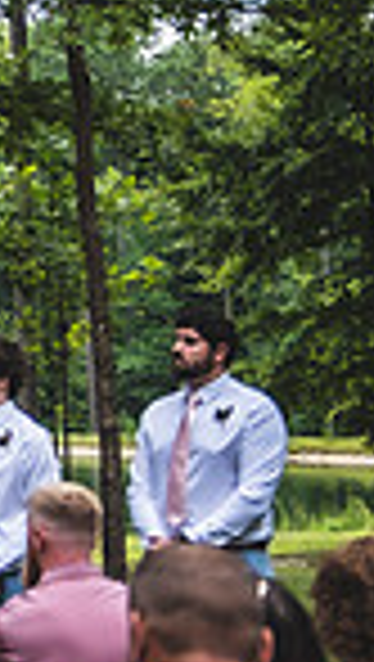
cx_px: -870
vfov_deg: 12.3
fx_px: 3059
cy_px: 88
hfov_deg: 6.3
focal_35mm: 174
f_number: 2.8
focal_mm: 42
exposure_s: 1/160
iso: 100
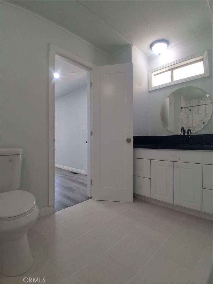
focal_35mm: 17
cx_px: 106
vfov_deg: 91.0
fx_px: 139
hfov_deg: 74.7
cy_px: 142
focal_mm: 1.4
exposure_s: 1/120
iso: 125
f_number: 2.2
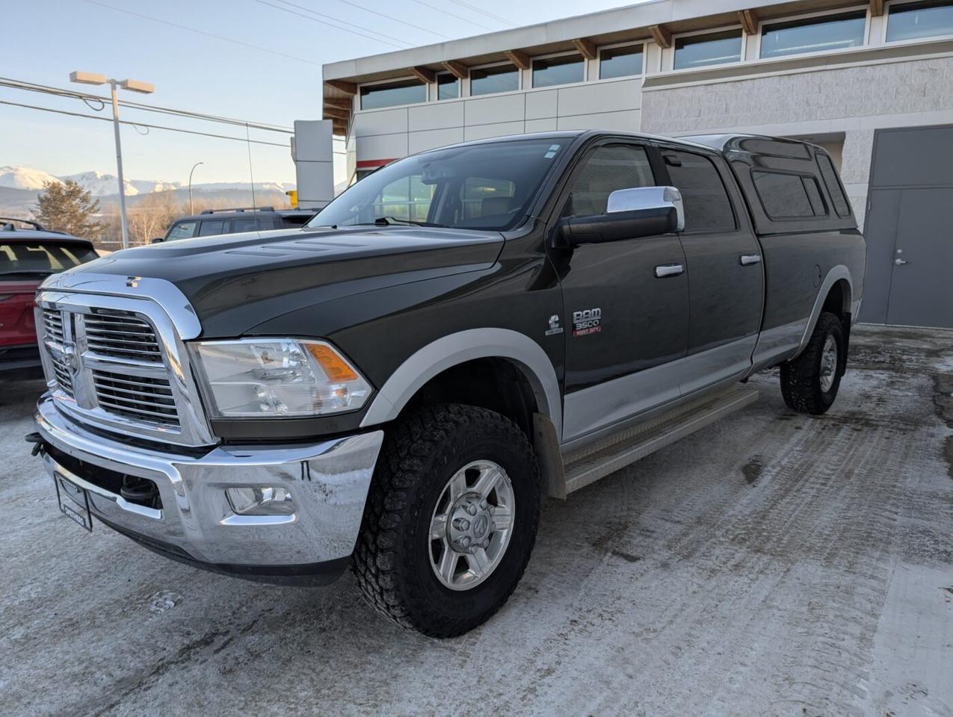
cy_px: 358
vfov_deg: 56.9
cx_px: 476
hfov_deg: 71.5
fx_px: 662
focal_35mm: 24
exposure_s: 1/228
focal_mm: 6.9
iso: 20
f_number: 1.68
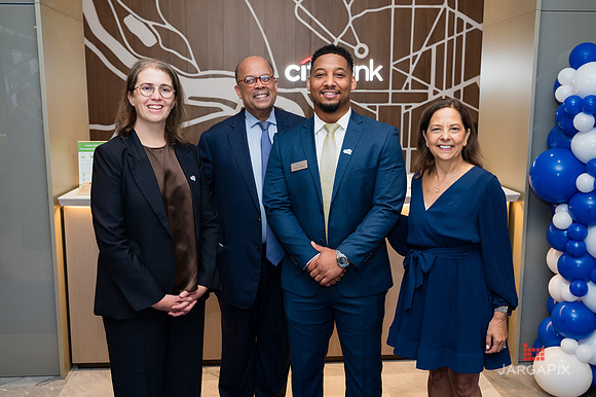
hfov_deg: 54.5
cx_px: 297
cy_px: 195
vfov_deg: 37.8
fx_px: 579
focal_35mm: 35
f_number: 4.5
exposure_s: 1/160
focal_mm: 34
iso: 640
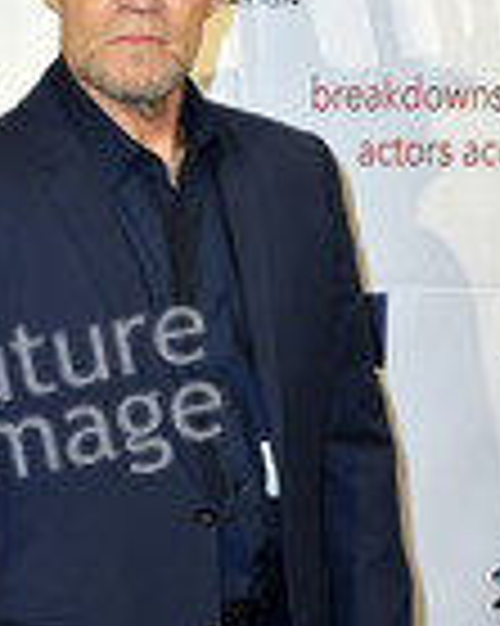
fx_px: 1556
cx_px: 124
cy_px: 640
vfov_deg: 21.9
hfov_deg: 18.1
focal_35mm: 84
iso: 400
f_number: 4.5
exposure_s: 1/320
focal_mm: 31
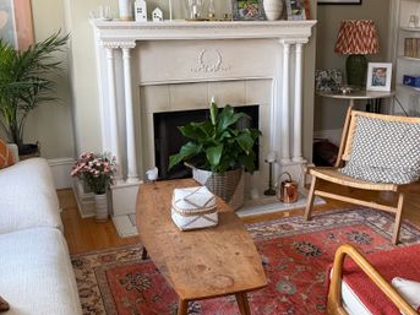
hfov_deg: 44.6
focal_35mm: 42
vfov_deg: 34.2
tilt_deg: -12.0
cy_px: 118
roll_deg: +0.3
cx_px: 249
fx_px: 509
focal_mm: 6.76
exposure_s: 1/60
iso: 200
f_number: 1.78
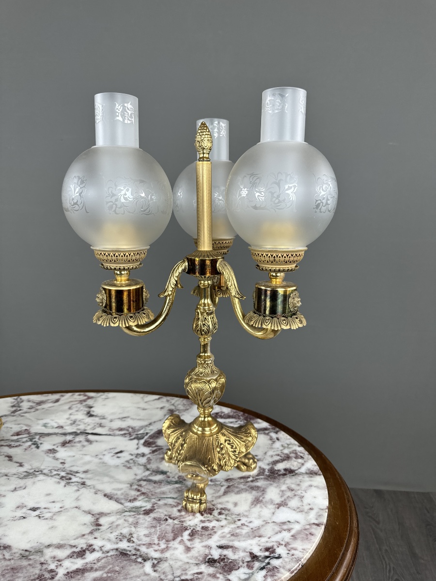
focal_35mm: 24
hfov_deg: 56.8
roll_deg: +0.3
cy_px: 290
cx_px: 218
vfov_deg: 71.6
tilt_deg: -12.4
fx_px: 403
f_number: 1.78
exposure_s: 1/132
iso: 50
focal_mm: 6.76
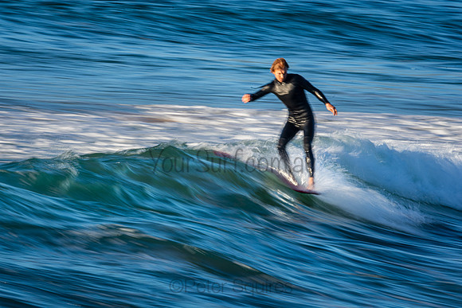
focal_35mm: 750
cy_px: 154
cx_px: 231
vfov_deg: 1.8
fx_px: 9627
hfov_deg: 2.7
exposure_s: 1/15
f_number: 29
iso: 100
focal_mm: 500
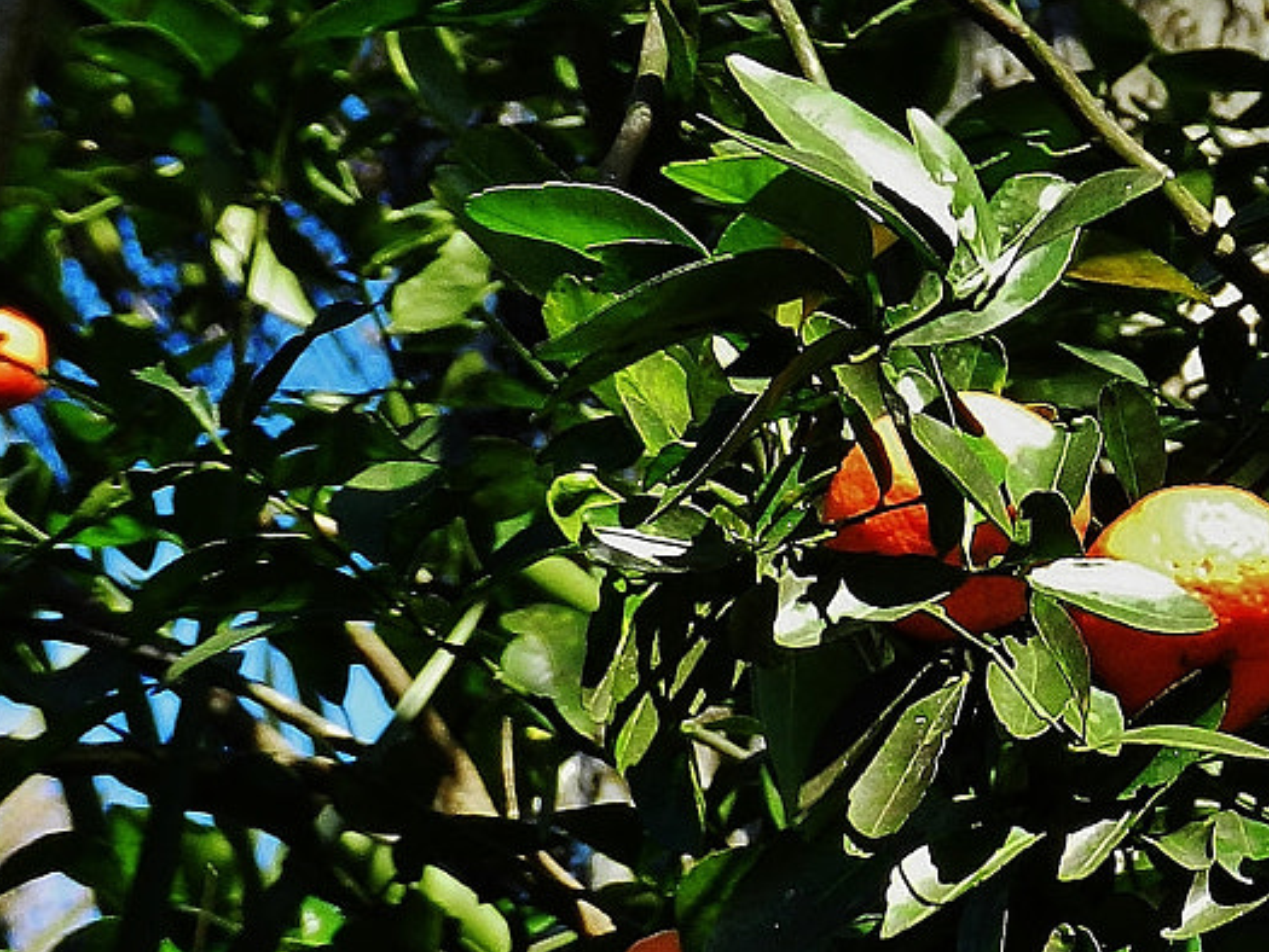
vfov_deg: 3.4
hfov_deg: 4.5
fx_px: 16207
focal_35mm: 442
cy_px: 399
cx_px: 1629
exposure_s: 1/125
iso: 160
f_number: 5.1
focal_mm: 25.7
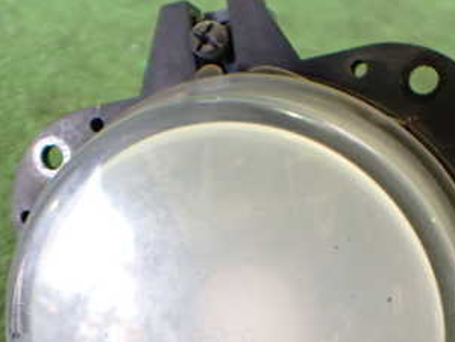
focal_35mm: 60
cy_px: 292
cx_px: 235
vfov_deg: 23.9
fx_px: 789
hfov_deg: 32.2
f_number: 2.3
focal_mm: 5.4
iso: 800
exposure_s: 1/80
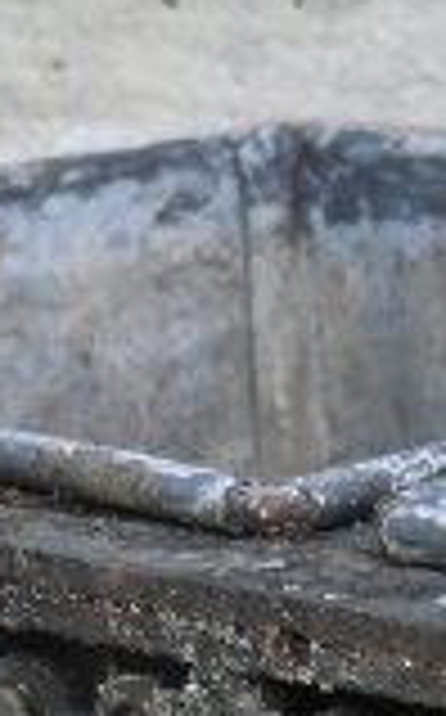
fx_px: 4736
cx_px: 955
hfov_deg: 5.3
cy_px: 2171
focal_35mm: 243
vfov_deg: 7.6
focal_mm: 21
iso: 400
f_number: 3.5
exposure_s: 1/160
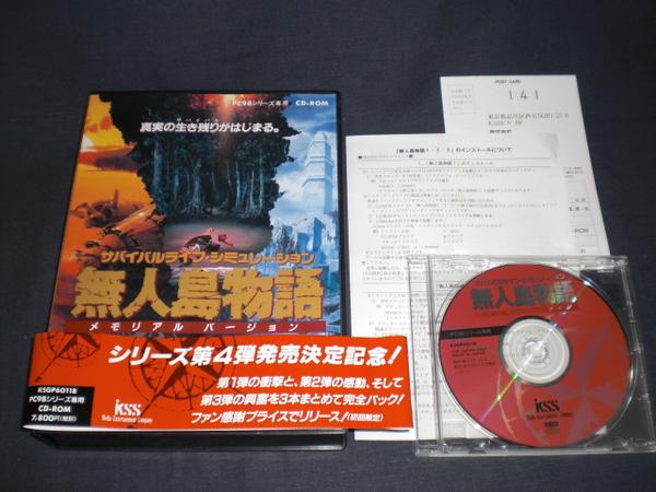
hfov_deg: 49.0
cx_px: 328
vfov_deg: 37.7
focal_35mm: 38
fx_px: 720
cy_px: 246
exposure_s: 1/60
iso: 100
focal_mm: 6.3
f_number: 3.1
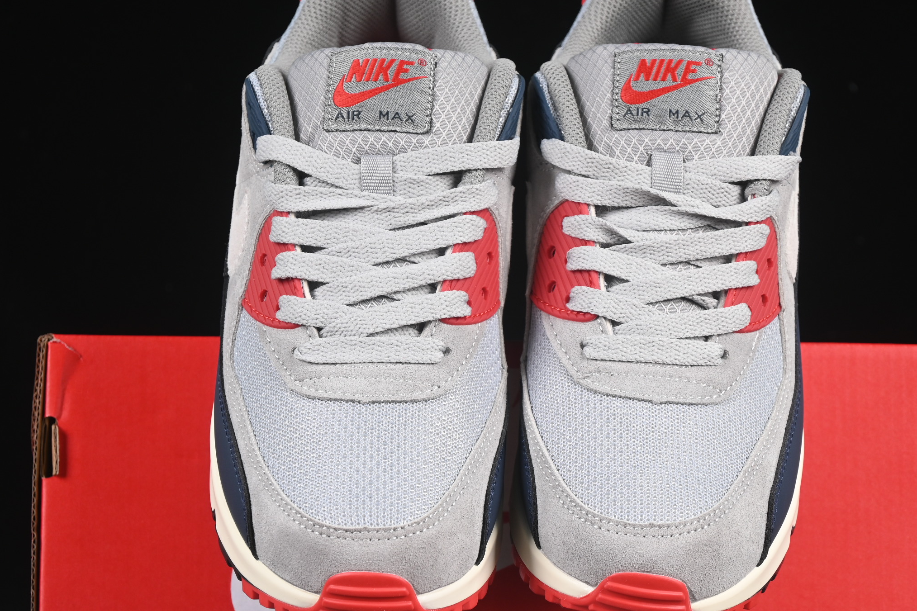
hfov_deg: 19.8
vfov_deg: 13.3
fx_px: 2623
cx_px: 501
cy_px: 364
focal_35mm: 103
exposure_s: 1/60
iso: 160
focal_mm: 50
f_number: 6.3
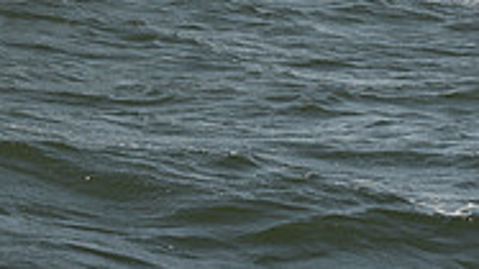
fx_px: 3212
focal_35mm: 253
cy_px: -469
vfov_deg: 4.6
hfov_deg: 8.5
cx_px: 73
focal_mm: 78
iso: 250
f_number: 9
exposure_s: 1/800
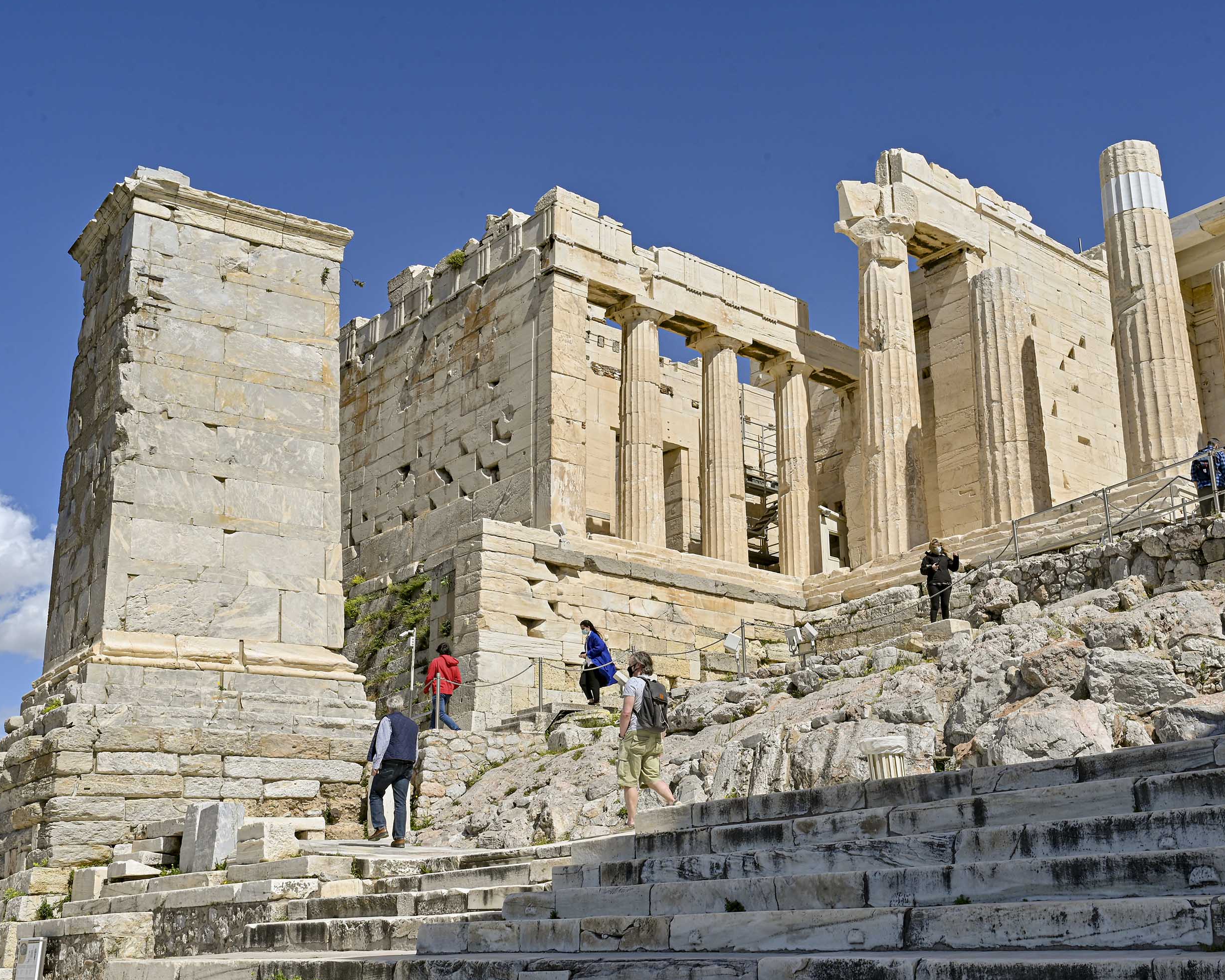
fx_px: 1450
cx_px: 735
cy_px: 492
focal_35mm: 40
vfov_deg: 37.3
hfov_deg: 45.5
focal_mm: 35
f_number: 16
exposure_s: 1/250
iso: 125
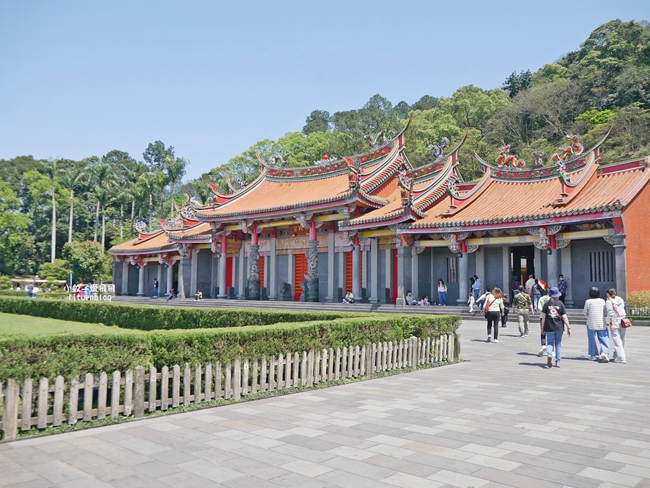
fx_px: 545
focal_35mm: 29
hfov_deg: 61.6
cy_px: 241
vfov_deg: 48.2
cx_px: 330
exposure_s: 1/800
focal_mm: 14
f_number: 4.5
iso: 200
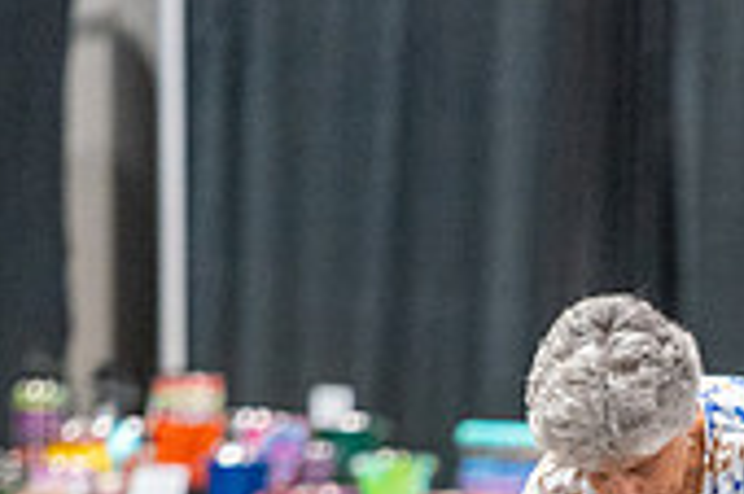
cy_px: 793
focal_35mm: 682
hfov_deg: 3.0
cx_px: 696
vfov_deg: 2.0
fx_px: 14081
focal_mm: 200
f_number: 2.8
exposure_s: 1/250
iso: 6400
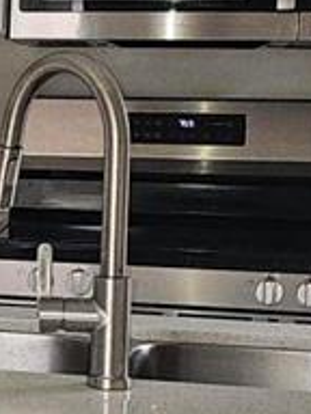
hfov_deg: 9.2
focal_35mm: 144
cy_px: 213
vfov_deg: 13.7
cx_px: -451
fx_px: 1725
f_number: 1.7
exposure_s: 1/60
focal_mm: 6.3
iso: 80
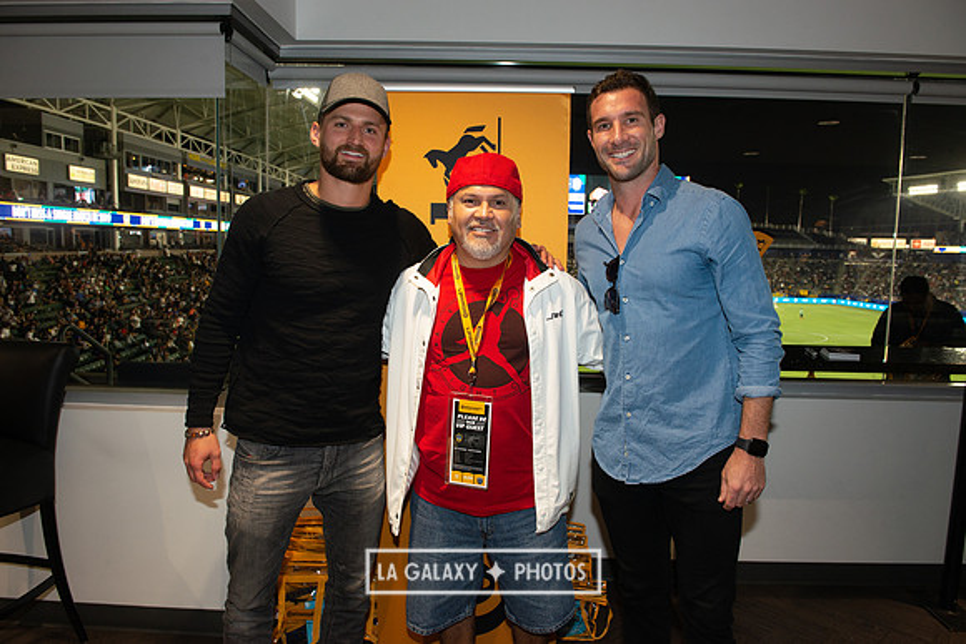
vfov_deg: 49.6
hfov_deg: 69.4
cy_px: 322
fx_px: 698
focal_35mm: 26
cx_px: 483
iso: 640
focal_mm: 26
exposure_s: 1/80
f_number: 6.3
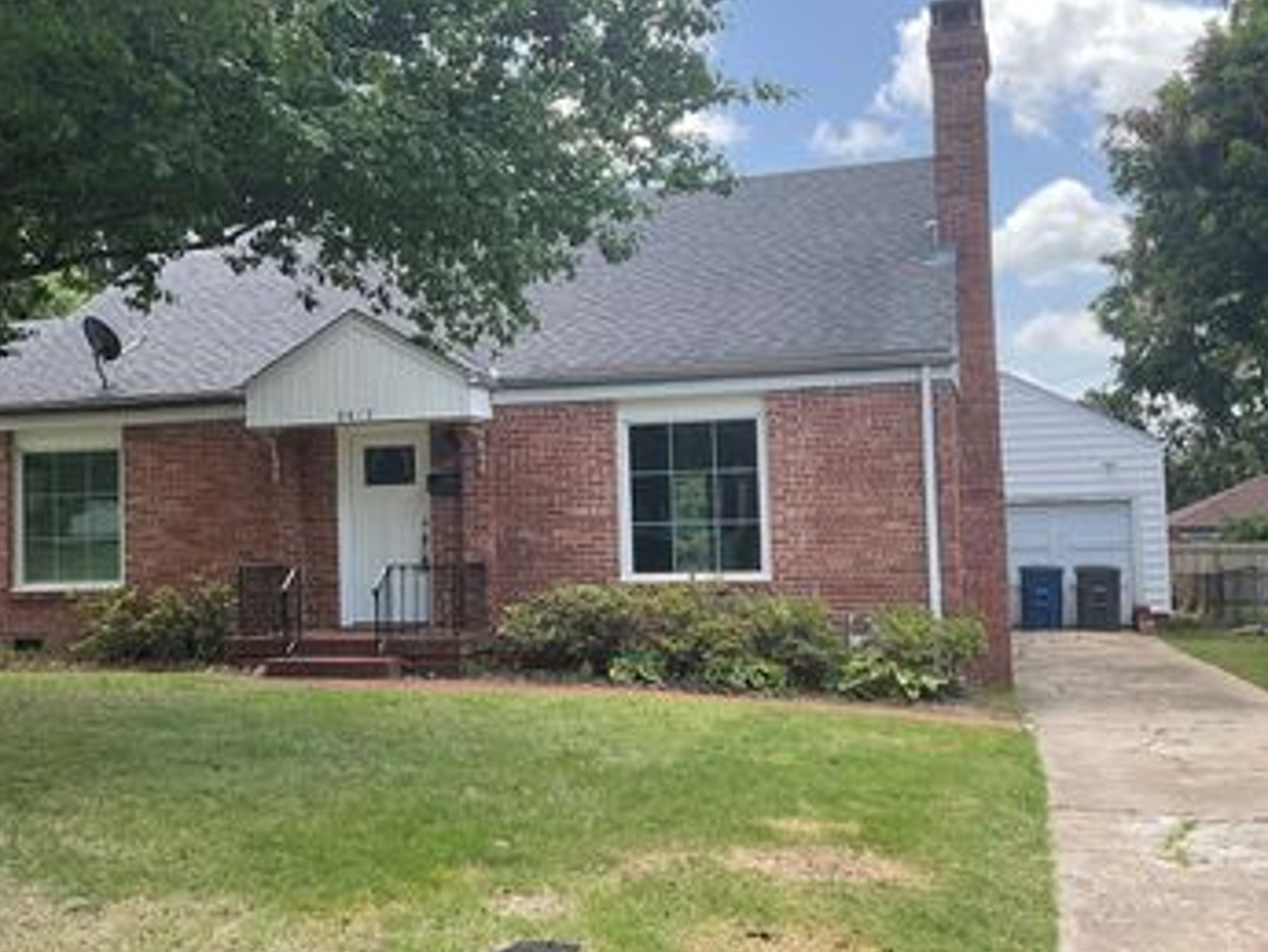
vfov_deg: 34.4
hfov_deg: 44.4
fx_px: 1539
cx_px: 467
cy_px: 450
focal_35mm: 42
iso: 16
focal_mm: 3
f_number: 1.8
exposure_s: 1/469
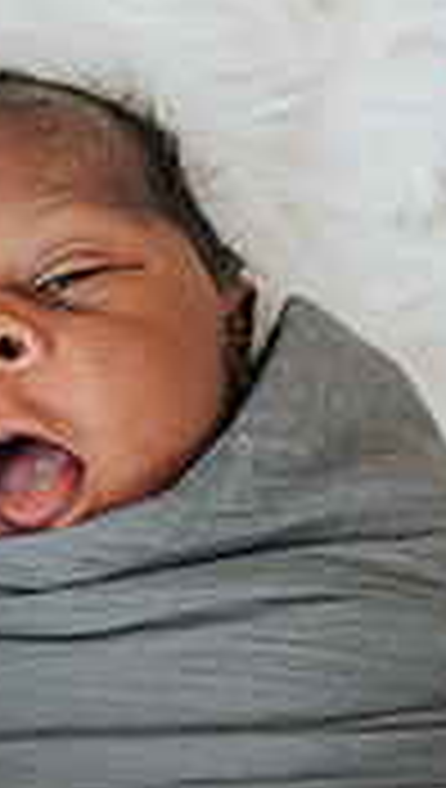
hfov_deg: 12.8
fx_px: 1968
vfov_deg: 22.7
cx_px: 25
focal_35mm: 94
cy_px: 387
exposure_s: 1/250
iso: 800
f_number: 3.2
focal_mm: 35
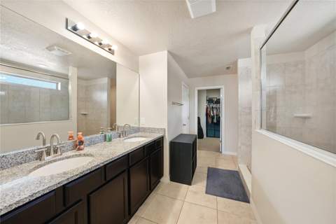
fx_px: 112
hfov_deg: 112.6
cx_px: 168
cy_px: 112
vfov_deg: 90.0
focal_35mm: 12
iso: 400
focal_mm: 12
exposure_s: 1/5
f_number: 7.1
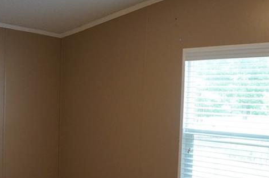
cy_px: 134
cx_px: 111
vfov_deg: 25.6
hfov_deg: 38.1
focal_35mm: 52
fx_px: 388
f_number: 4
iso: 1000
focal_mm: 16
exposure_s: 1/160
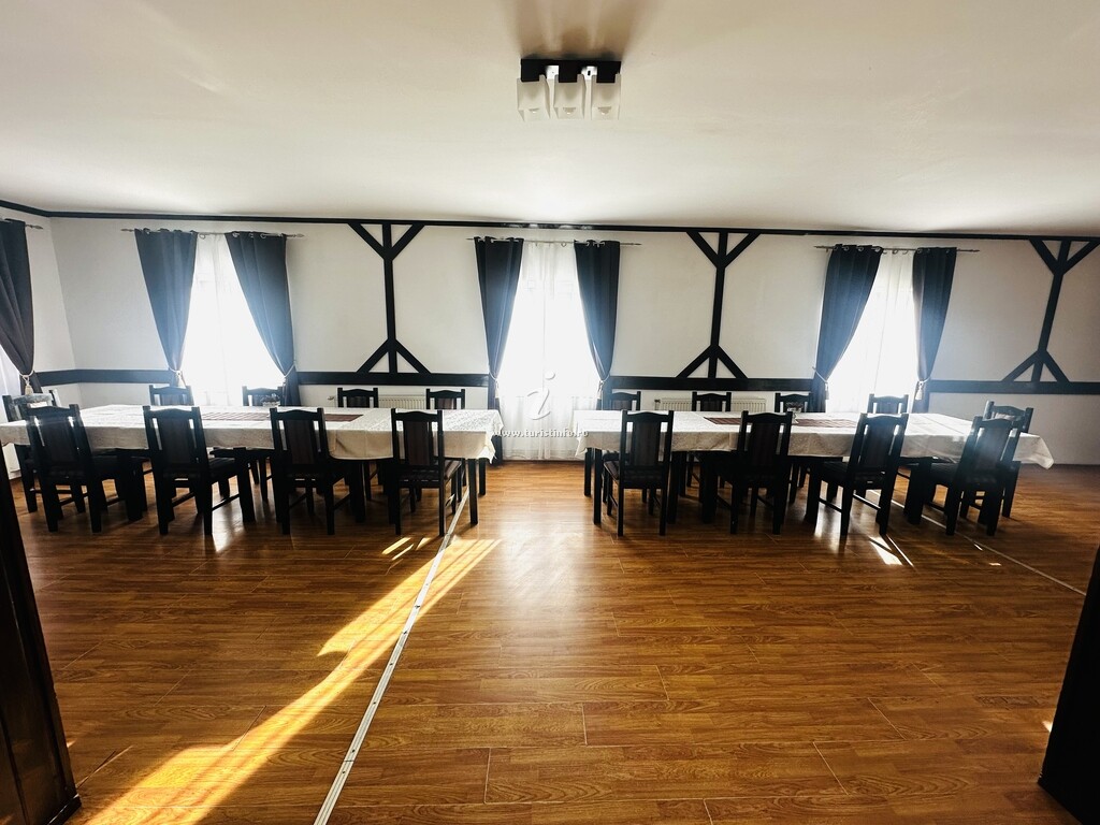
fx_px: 445
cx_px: 550
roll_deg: -0.8
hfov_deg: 102.1
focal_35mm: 14
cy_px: 412
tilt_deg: -9.4
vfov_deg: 85.7
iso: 50
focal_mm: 2.22
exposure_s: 1/99
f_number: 2.2
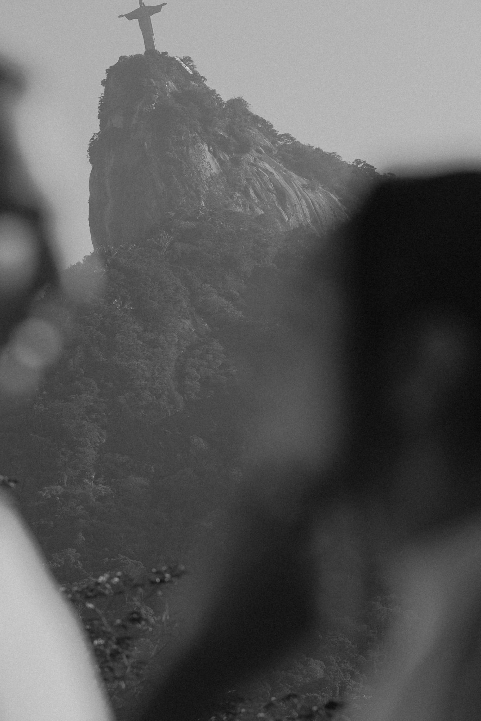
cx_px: 220
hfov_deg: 9.4
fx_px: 2927
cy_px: 432
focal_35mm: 146
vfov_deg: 14.1
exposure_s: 1/3200
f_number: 2.8
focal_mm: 85
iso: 50
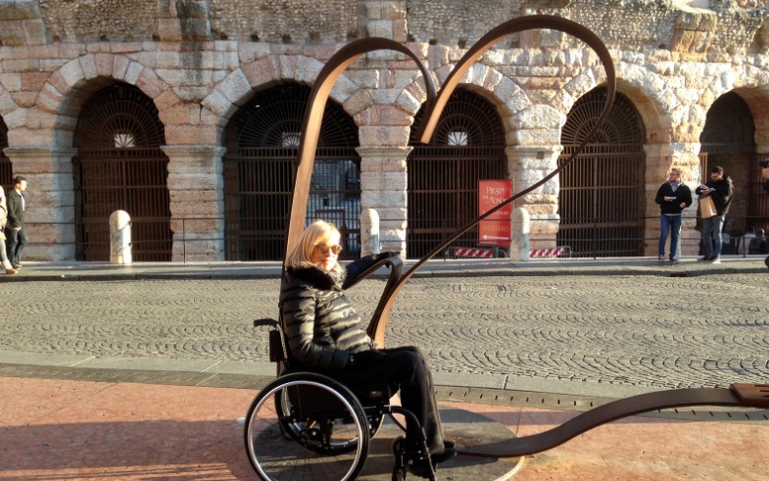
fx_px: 755
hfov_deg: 54.0
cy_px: 234
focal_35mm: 36
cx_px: 384
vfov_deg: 35.4
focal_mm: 4.12
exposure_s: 1/167
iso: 50
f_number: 2.4
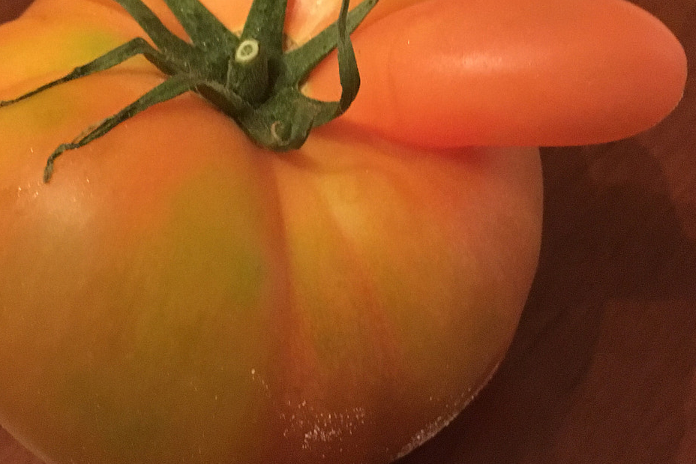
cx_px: 314
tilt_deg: -59.2
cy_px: 179
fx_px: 1005
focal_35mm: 52
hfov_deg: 38.1
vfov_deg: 25.9
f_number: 2.2
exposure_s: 1/17
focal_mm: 4.15
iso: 320
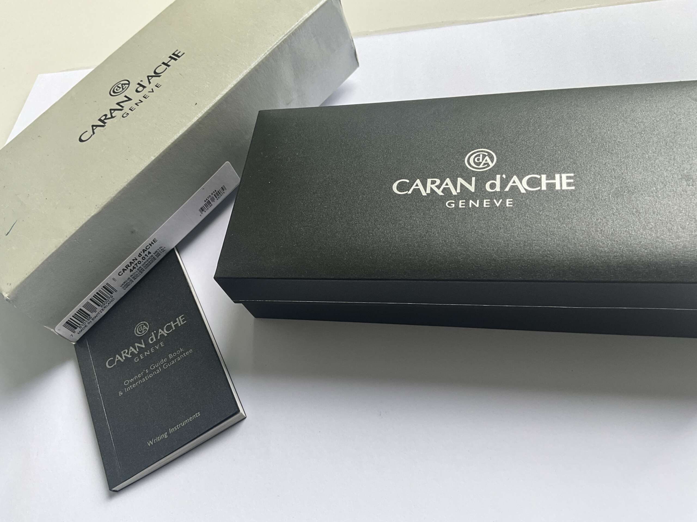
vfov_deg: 48.2
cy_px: 261
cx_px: 348
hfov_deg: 61.7
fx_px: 584
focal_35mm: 29
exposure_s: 1/122
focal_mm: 3
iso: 25
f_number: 1.8
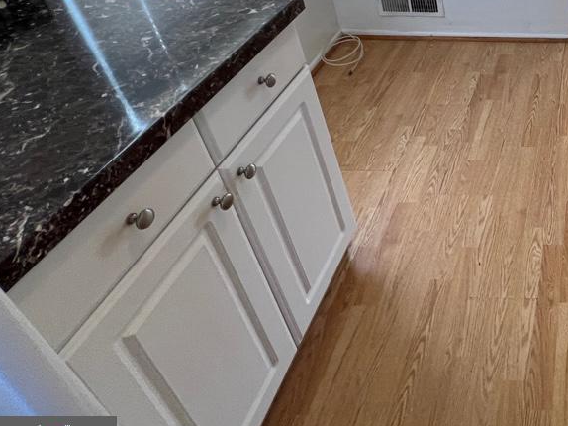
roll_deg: -0.4
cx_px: 596
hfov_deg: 48.1
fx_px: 476
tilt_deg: -27.3
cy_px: -9
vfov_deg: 41.3
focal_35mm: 29
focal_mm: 1.57
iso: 100
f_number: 1.8
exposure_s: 1/120
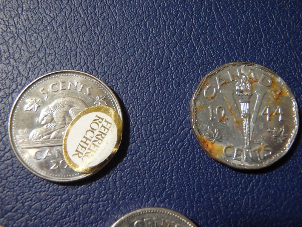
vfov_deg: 38.7
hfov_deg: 50.1
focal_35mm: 37
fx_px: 323
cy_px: 114
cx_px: 151
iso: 1600
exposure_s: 1/40
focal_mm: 6.6
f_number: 4.7
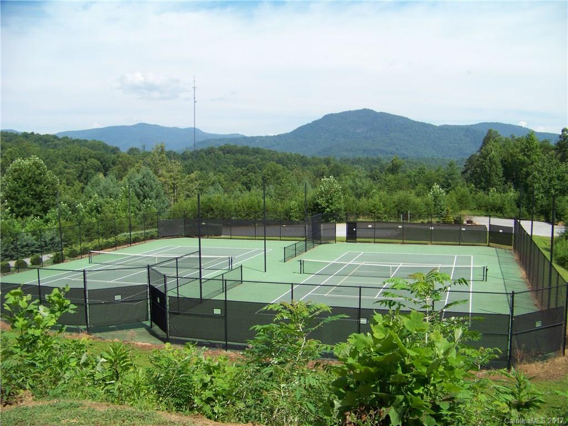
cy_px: 213
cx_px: 284
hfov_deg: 51.4
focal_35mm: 36
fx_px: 591
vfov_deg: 39.7
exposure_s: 1/1000
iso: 67
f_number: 2.8
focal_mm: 5.85
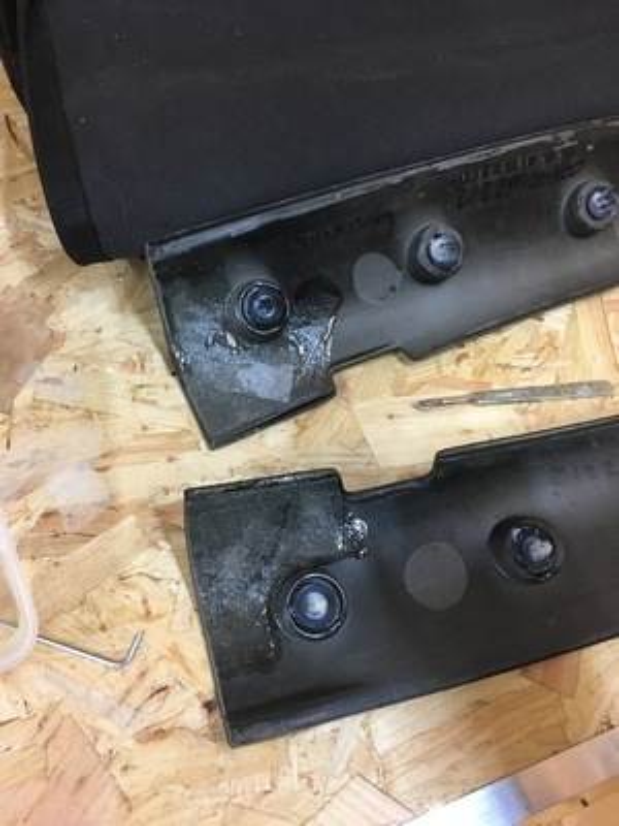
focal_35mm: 29
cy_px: 413
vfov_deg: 61.7
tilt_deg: -61.1
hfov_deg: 48.2
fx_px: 691
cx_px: 310
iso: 160
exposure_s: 1/33
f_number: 2.2
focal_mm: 4.15
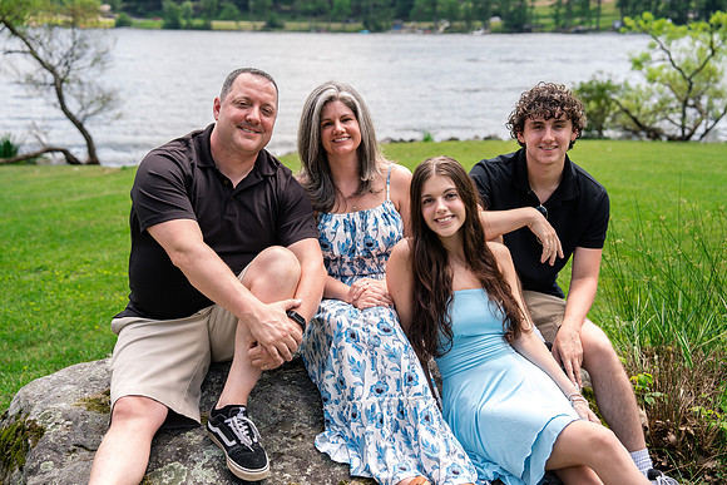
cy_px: 242
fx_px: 950
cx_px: 364
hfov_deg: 41.9
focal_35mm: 47
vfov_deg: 28.6
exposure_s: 1/250
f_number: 3.5
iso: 64
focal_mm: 47
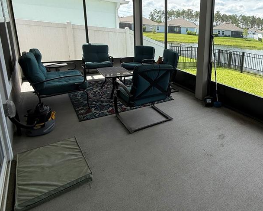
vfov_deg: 59.4
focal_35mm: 23
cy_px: 69
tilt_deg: -11.4
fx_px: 179
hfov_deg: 64.9
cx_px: 217
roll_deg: -3.5
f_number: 2.2
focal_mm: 2.22
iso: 50
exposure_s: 1/742
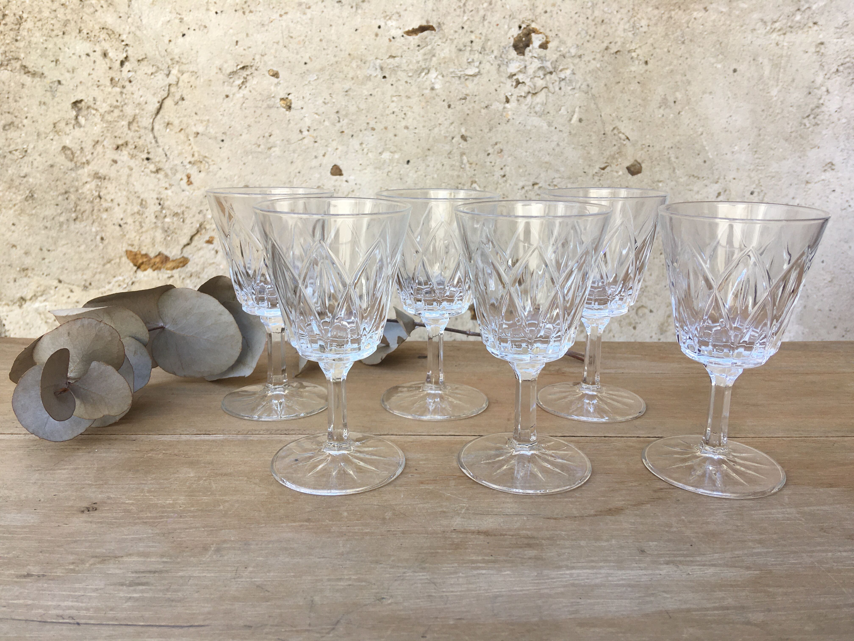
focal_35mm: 29
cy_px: 320
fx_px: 715
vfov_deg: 48.2
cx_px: 427
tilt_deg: -14.5
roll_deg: +0.0
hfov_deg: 61.7
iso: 25
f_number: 2.2
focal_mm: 4.15
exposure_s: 1/345
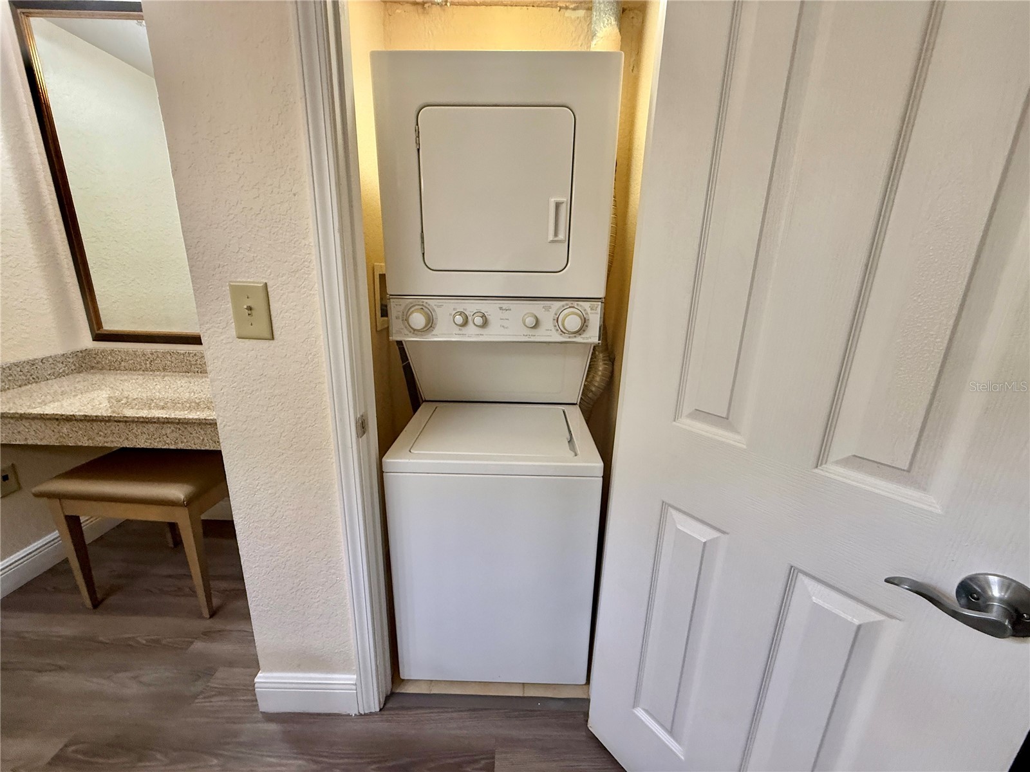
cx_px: 515
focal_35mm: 14
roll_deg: -2.4
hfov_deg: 102.1
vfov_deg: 85.7
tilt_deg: -14.1
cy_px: 386
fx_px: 417
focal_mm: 2.22
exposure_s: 1/60
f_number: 2.2
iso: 250
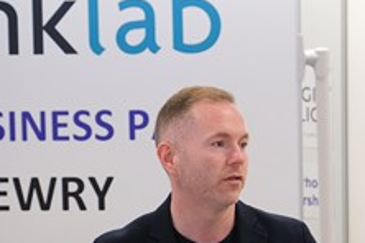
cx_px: 202
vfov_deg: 4.9
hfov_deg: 7.4
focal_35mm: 279
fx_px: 2829
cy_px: 243
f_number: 3.2
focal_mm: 68.7
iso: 800
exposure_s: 1/60
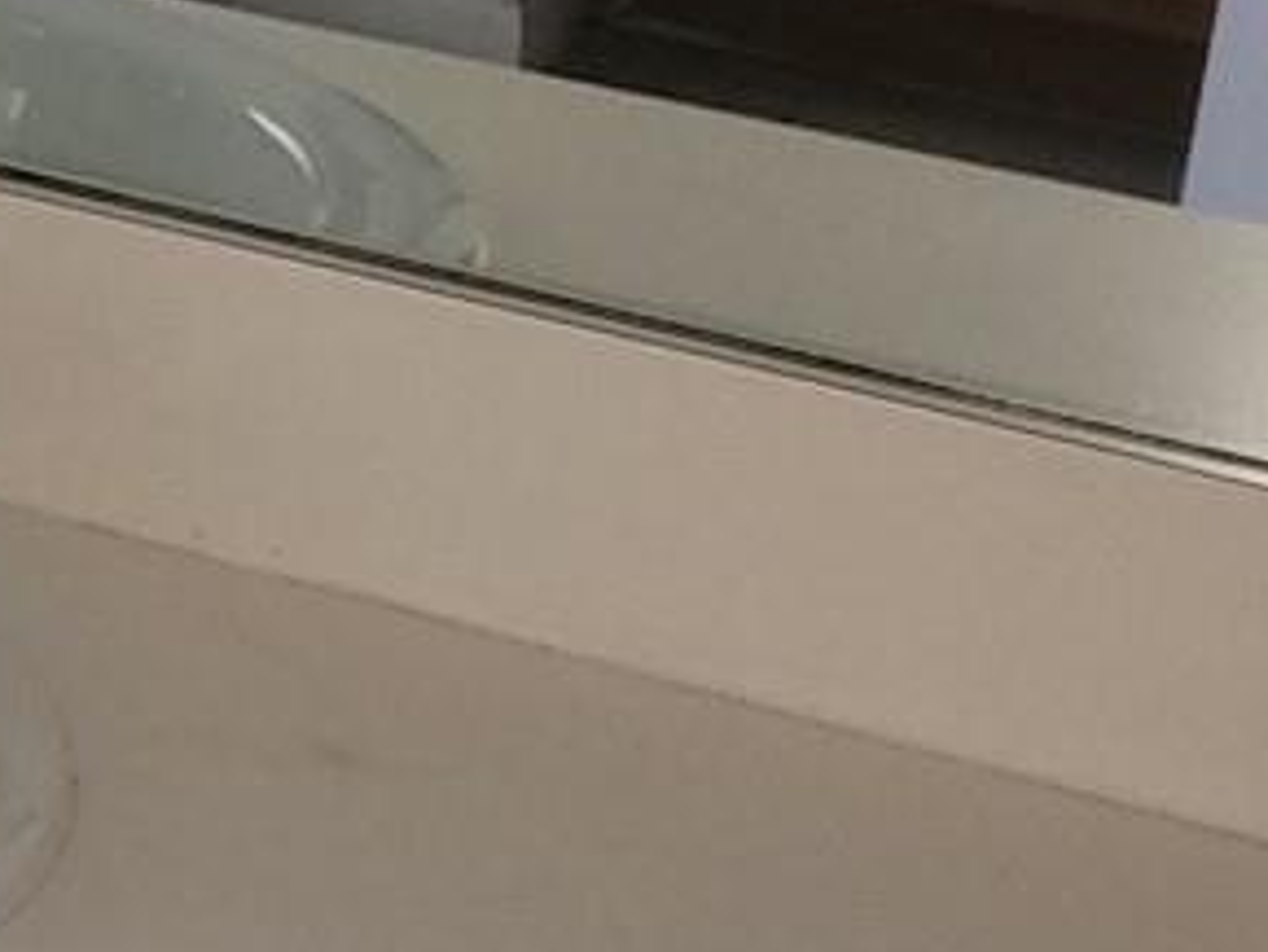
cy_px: -513
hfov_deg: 10.7
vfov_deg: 10.0
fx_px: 5277
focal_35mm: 144
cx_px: -2167
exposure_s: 1/30
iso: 100
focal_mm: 5.4
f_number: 1.8
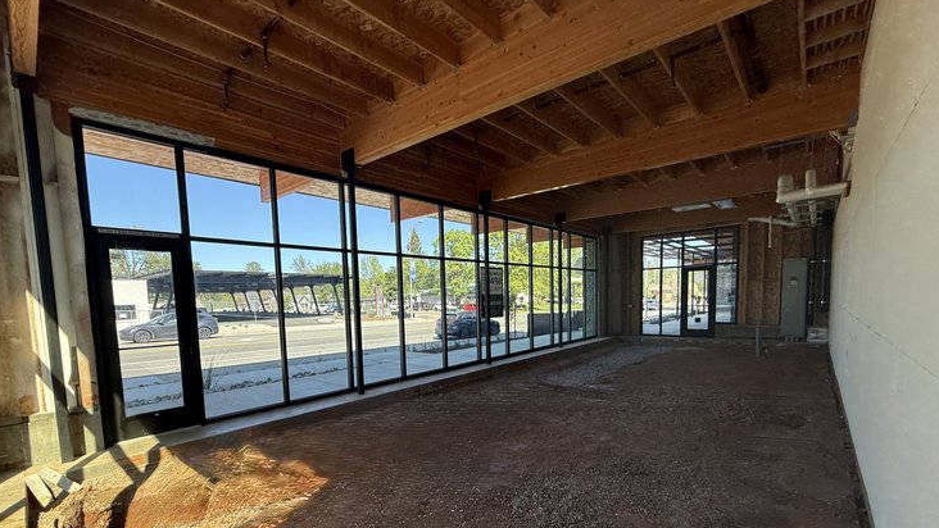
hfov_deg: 99.3
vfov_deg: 66.0
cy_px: 333
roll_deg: +1.8
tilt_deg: -4.8
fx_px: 398
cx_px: 448
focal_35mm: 16
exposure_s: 1/293
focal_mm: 2.22
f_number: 2.2
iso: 64
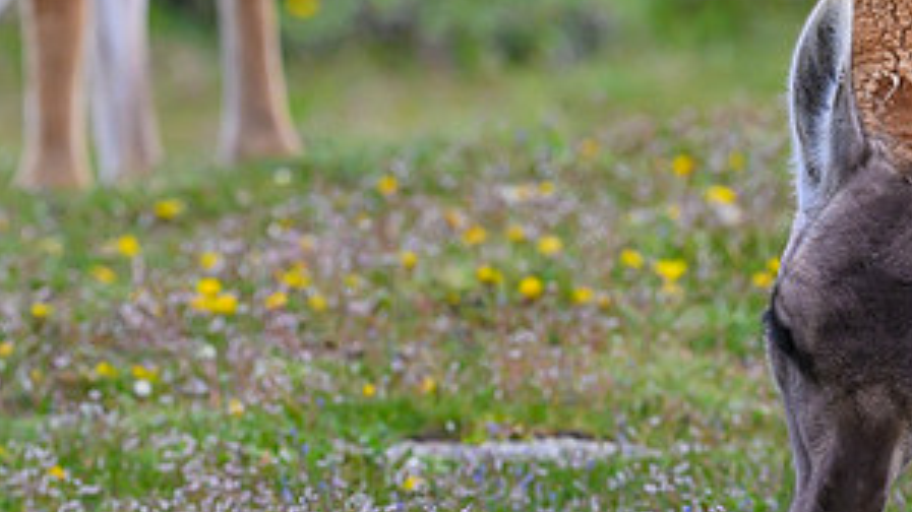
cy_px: 185
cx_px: 474
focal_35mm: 962
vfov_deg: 1.3
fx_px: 23257
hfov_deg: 2.2
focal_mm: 400
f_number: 7.1
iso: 800
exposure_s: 1/800
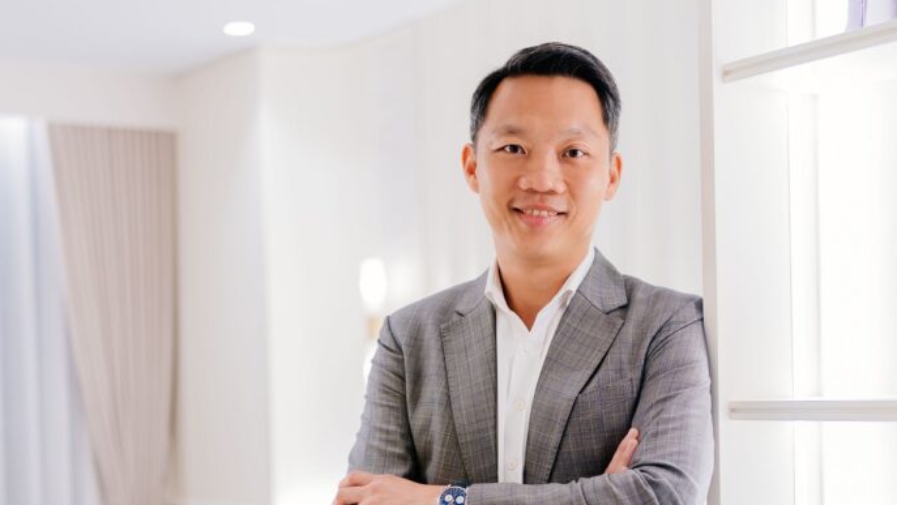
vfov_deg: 18.5
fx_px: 1523
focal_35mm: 64
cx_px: 454
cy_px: 453
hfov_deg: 32.8
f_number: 1.4
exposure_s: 1/100
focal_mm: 35
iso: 200
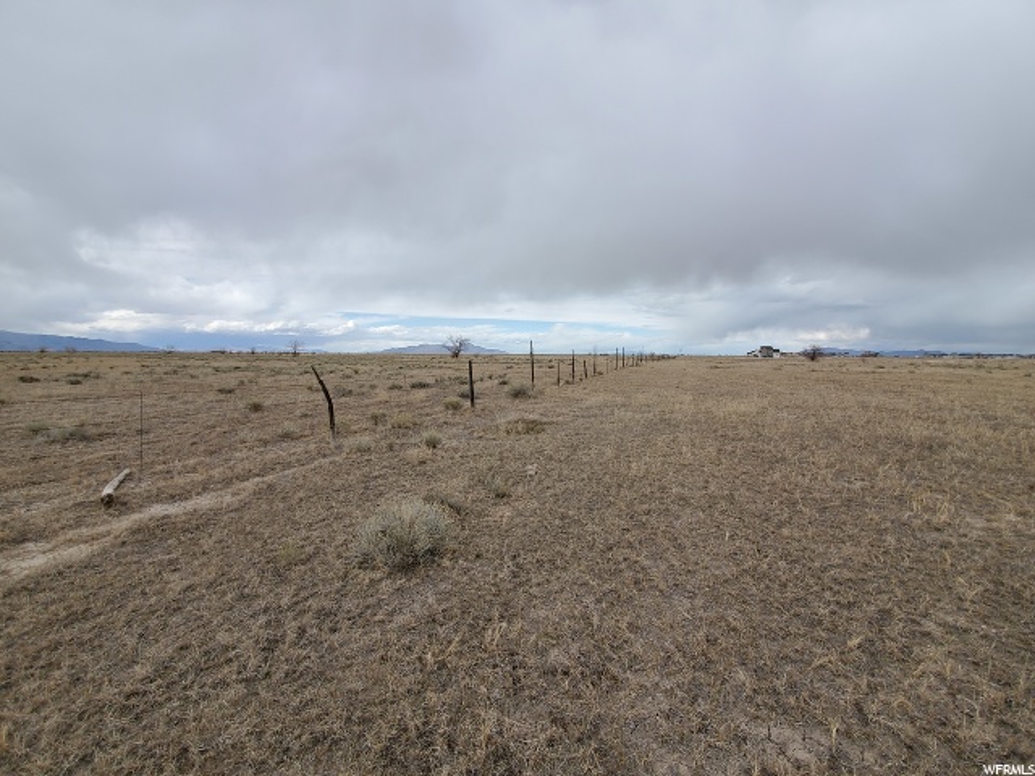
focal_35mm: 13
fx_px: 389
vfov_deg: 89.9
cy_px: 388
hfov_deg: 106.2
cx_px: 518
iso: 50
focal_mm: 1.8
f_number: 2.2
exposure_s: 1/1000
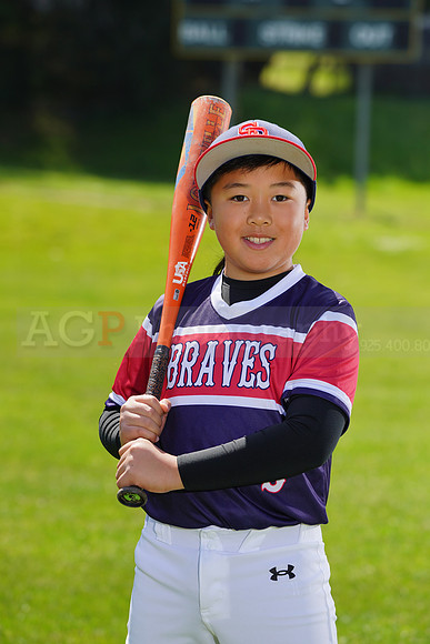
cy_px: 322
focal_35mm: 203
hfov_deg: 6.8
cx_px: 215
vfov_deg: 10.1
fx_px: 3635
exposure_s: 1/250
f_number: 8
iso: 100
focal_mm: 203
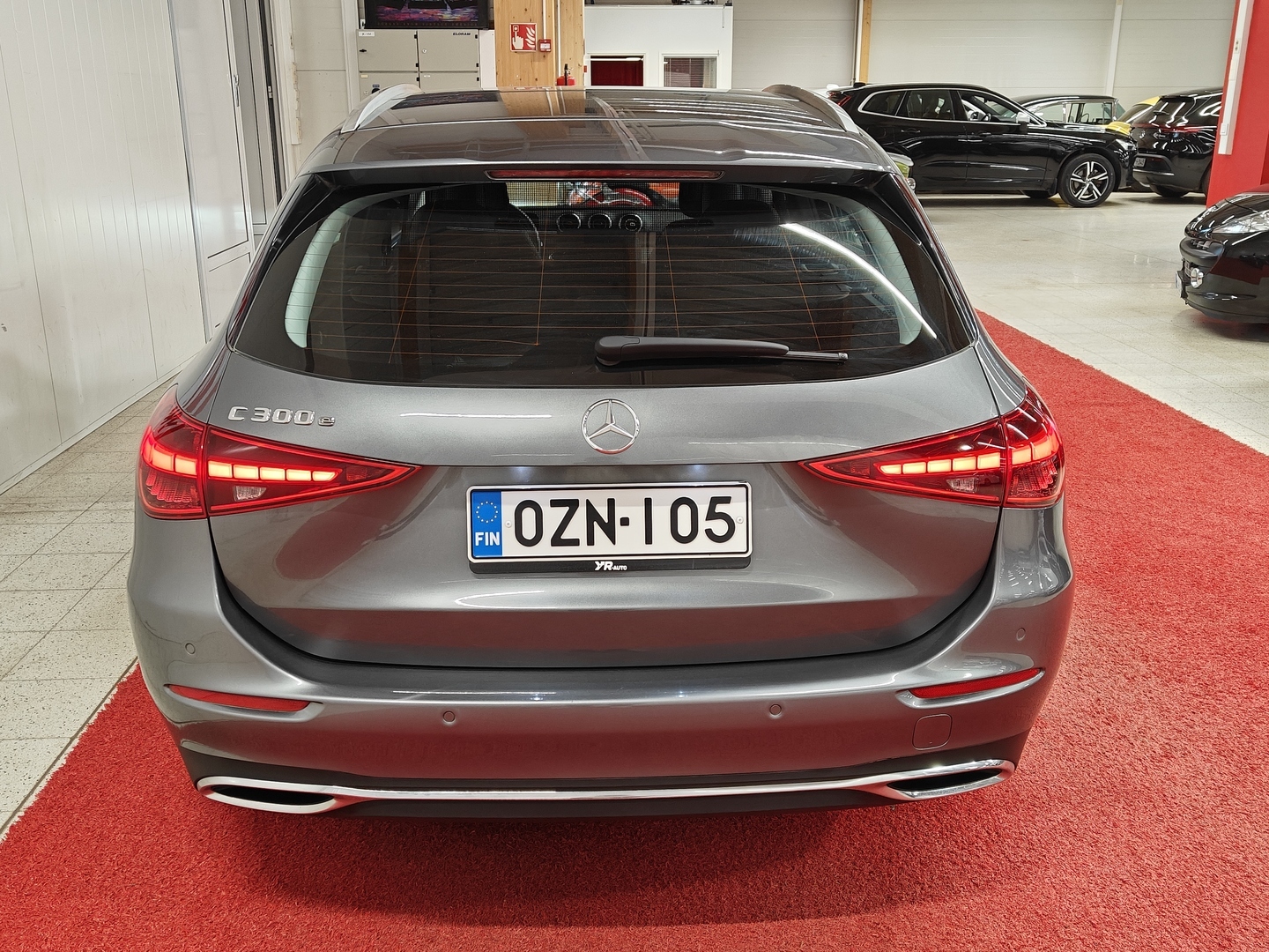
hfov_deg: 56.8
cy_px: 476
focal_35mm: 32
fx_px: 1173
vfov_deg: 44.2
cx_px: 634
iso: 100
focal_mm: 5.59
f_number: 1.8
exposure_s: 1/50
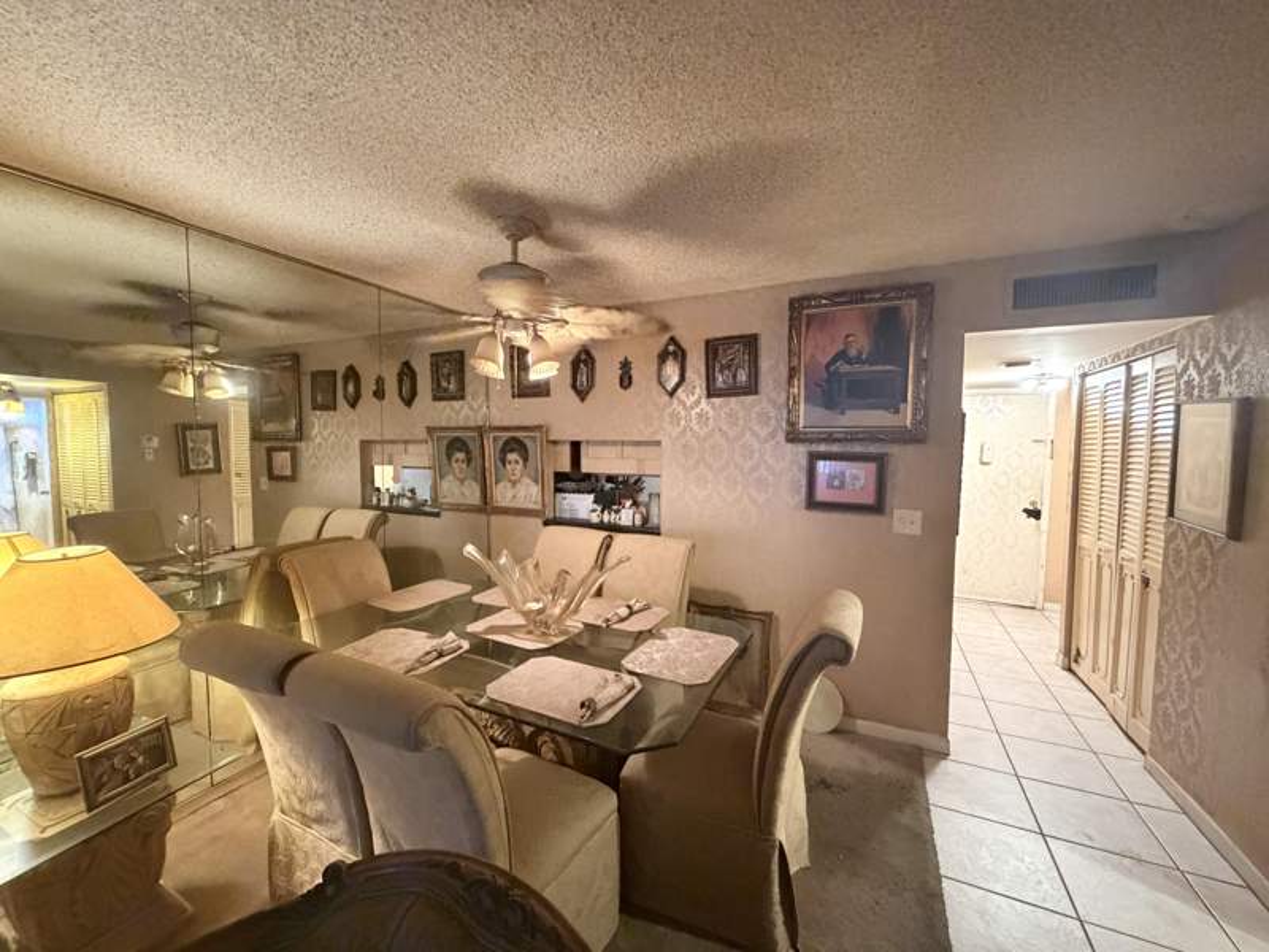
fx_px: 513
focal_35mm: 14
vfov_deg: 85.7
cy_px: 476
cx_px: 634
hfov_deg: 102.1
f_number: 2.2
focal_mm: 2.22
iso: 1250
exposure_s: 1/60
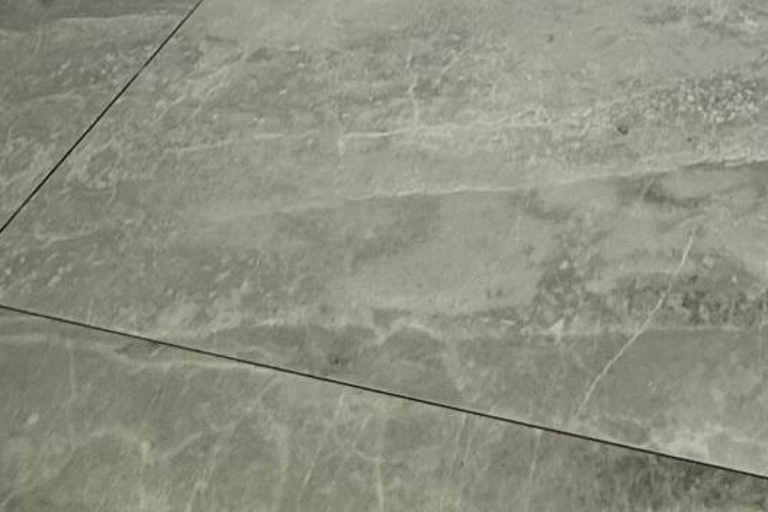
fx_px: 1174
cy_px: -614
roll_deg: -0.8
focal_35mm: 55
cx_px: 713
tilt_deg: -10.2
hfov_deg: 34.0
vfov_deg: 16.2
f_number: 2.2
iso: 160
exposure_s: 1/99
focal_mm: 2.22
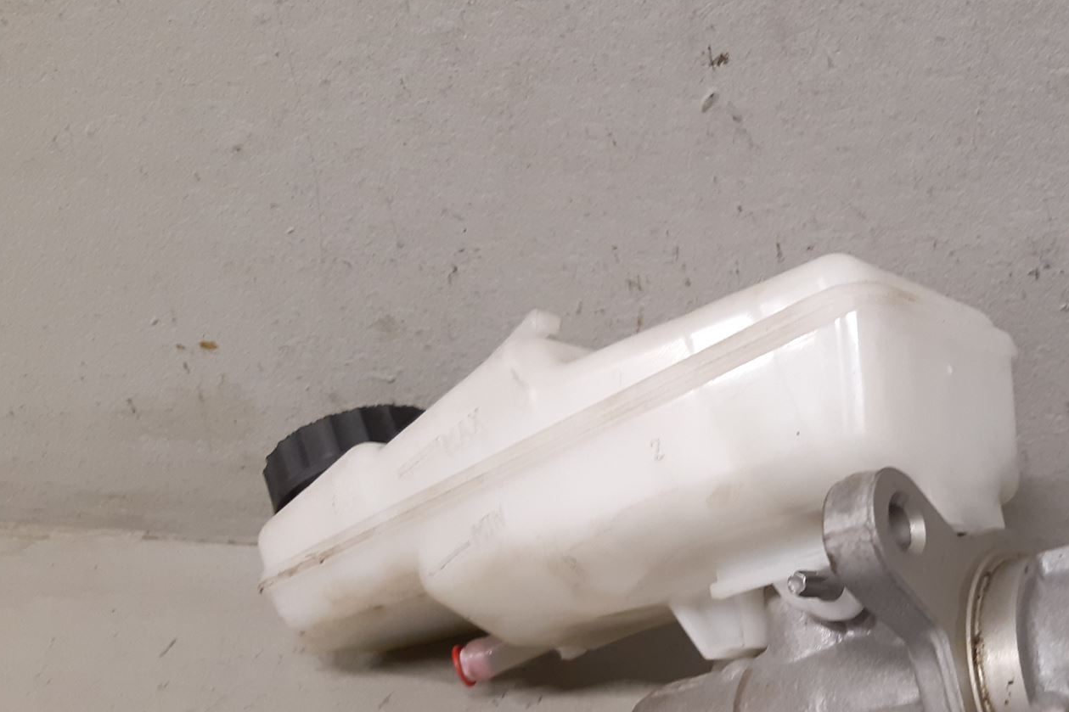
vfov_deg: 29.9
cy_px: 549
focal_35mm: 44
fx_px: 1306
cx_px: 862
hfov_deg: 42.4
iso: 160
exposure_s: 1/50
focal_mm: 3.93
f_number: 1.7
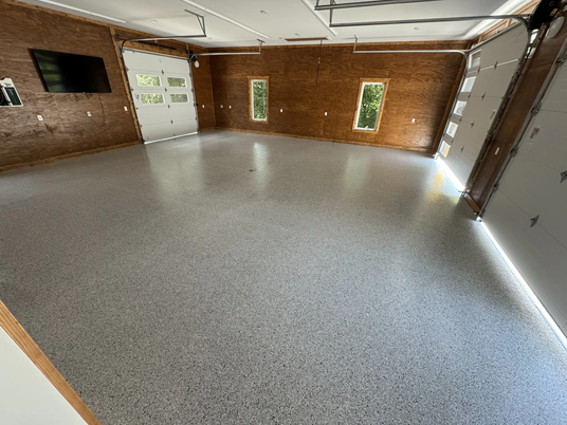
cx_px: 284
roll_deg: -2.1
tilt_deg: -29.4
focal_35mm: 14
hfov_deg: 102.1
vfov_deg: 85.7
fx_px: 229
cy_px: 212
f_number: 2.2
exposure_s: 1/99
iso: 320
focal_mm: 2.22
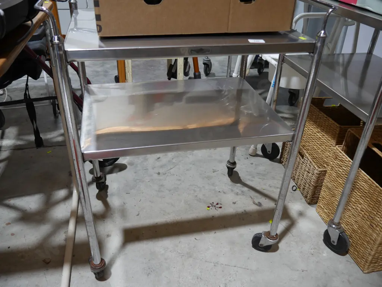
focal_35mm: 30
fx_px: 331
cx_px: 191
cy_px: 144
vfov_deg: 46.8
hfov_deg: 59.9
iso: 200
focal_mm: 15
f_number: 3.6
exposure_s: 1/60
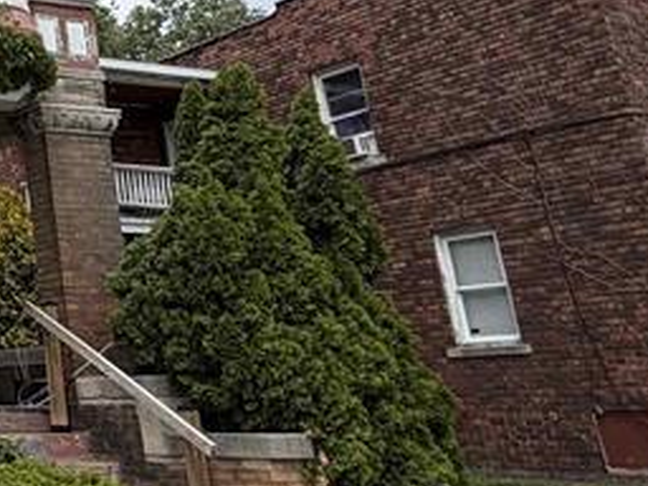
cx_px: -367
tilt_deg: +15.4
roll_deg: -1.3
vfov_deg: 25.7
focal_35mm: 56
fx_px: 1048
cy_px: 101
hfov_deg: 24.8
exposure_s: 1/1189
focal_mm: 2.22
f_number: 2.2
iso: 20
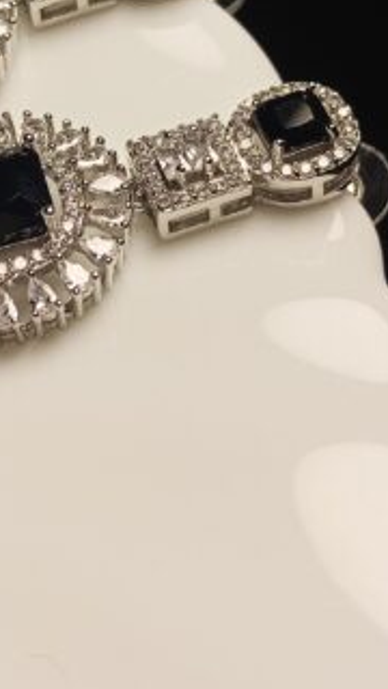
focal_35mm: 76
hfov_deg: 15.8
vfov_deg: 27.5
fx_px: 1390
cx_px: 97
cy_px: 178
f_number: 1.8
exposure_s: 1/145
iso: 50
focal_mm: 3.98
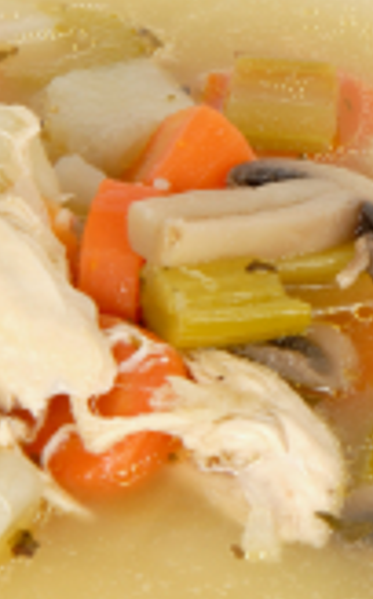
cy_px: 111
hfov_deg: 3.7
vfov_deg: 5.9
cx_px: 625
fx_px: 5811
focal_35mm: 356
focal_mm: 90
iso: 100
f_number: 25
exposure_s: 1/200
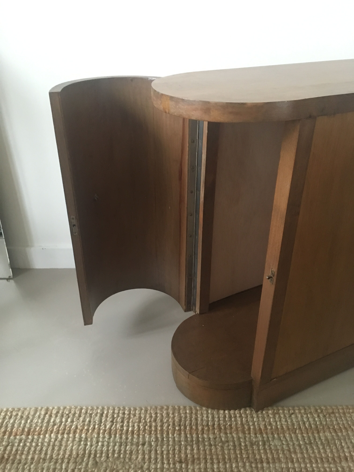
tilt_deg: -31.1
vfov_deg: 61.7
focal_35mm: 29
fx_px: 395
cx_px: 177
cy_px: 236
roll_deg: -0.6
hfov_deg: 48.2
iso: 400
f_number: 2.2
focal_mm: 4.15
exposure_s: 1/17
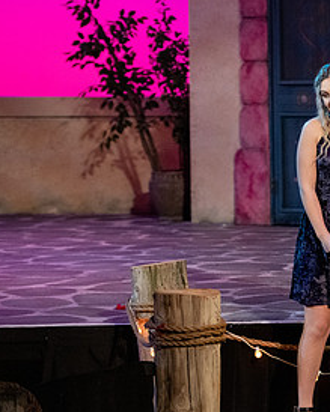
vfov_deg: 10.6
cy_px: 192
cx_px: 431
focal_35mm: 183
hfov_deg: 8.3
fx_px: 2235
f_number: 2.8
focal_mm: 92
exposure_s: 1/250
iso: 6400
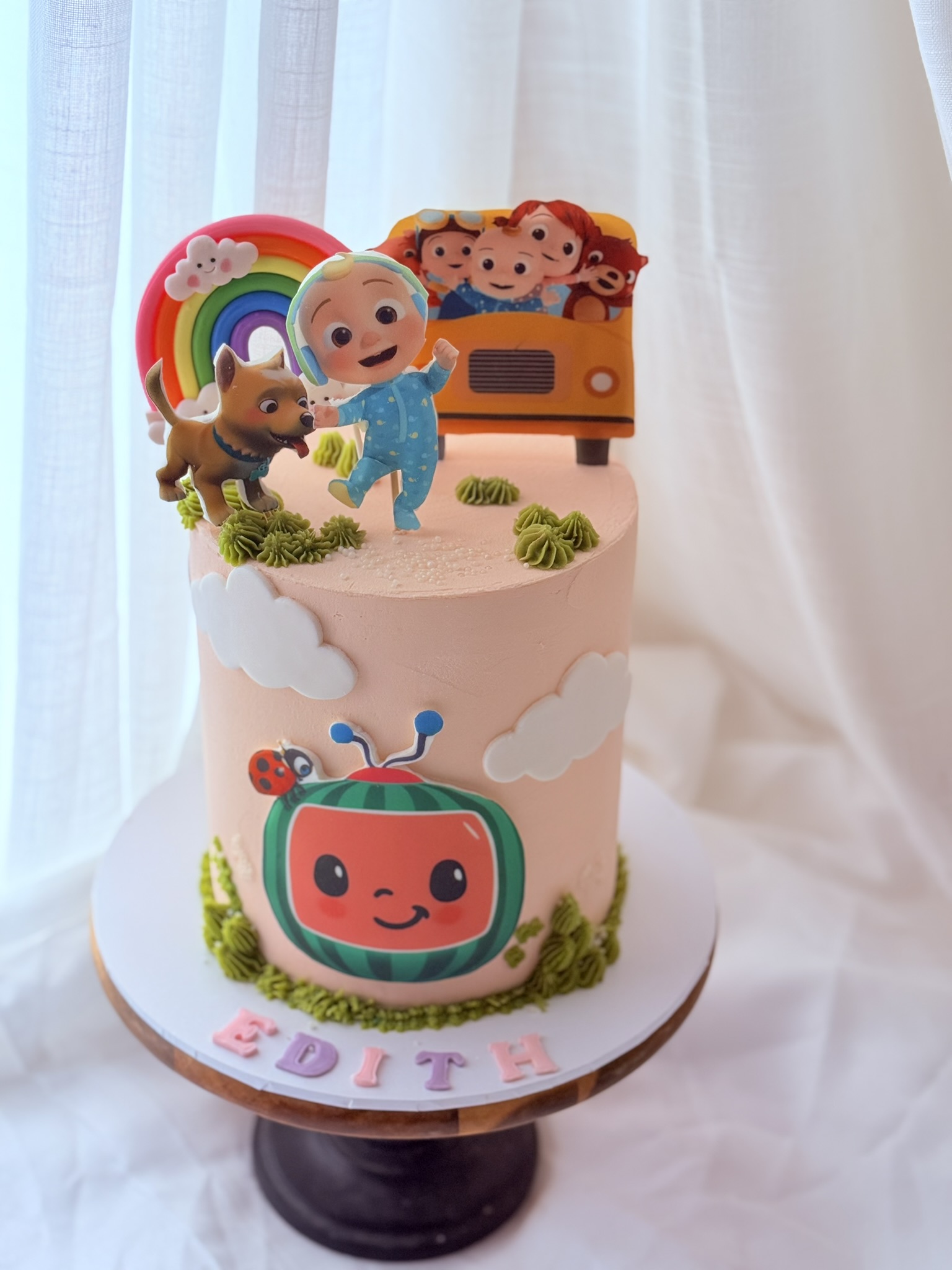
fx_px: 1760
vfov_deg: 39.7
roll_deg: -4.6
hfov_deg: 30.3
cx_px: 476
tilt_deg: -28.1
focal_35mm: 48
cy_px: 635
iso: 100
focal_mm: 6.76
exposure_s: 1/225
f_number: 1.78
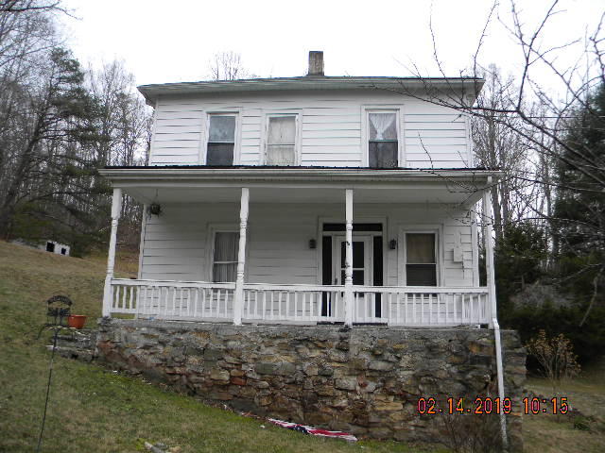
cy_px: 226
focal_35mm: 28
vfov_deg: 49.7
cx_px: 302
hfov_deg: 63.4
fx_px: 489
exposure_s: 1/223
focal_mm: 5
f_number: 3.5
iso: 80
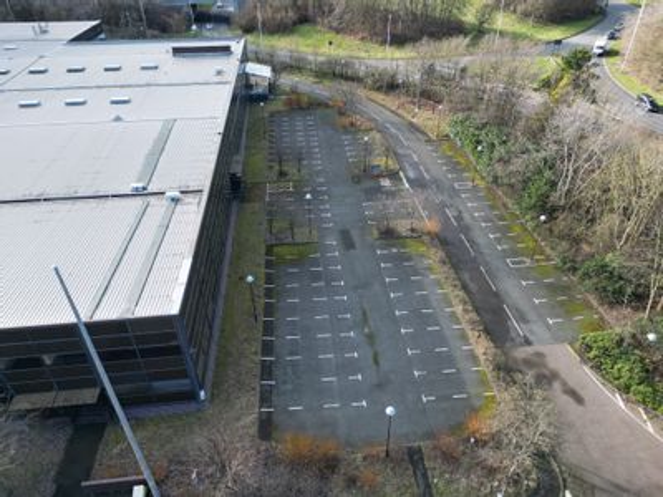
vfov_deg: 56.8
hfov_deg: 71.6
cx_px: 332
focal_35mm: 24
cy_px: 248
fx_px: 460
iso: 200
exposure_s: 1/640
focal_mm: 6.72
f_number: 1.7
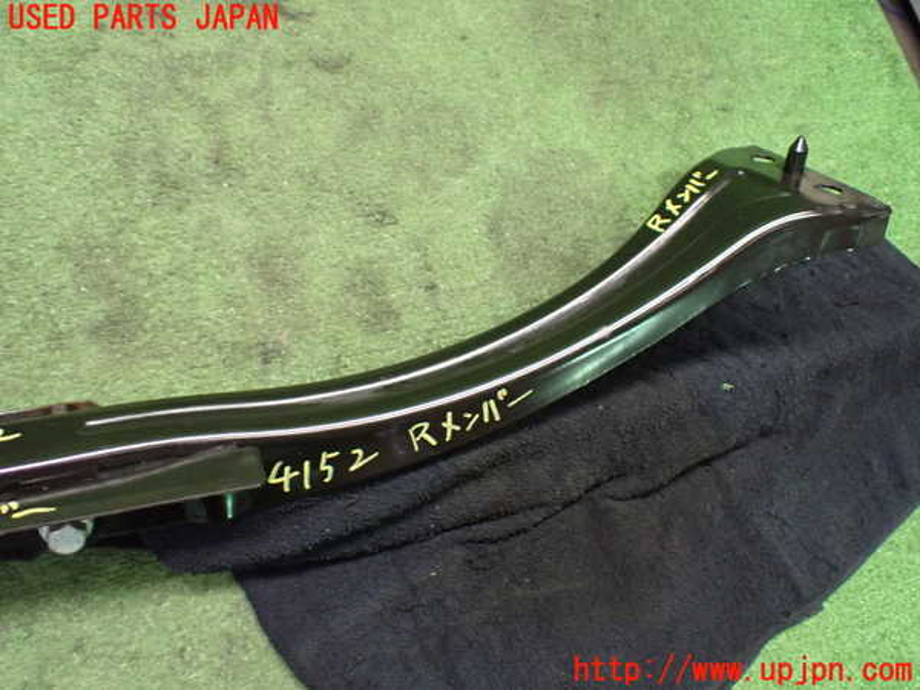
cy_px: 345
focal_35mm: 30
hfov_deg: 60.0
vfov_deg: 46.8
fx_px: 797
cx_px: 460
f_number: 2.3
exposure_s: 1/50
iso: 800
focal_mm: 5.4
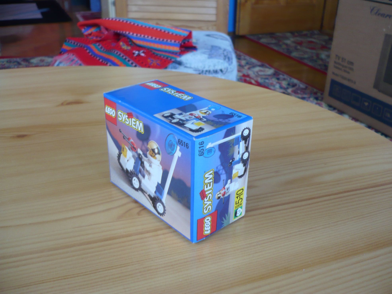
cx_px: 196
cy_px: 147
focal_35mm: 35
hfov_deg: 52.6
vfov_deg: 40.7
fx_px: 396
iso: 100
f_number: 2.8
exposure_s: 1/25
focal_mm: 5.8
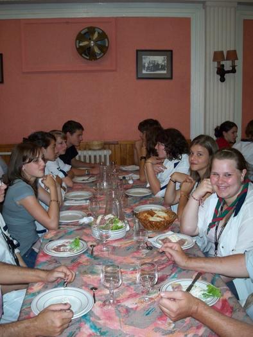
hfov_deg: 38.7
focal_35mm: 37
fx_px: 360
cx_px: 126
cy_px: 168
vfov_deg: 50.1
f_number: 3.4
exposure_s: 1/30
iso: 200
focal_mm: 7.9
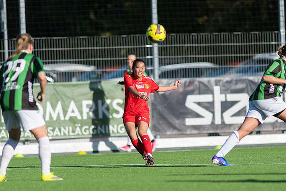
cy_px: 95
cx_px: 143
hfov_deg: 4.6
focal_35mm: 453
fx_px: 3599
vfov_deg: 3.0
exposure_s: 1/2000
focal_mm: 300
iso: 100
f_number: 3.2
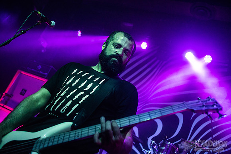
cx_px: 118
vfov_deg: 36.4
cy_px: 74
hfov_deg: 52.5
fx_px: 234
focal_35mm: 37
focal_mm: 35
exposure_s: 1/400
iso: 3200
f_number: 3.2
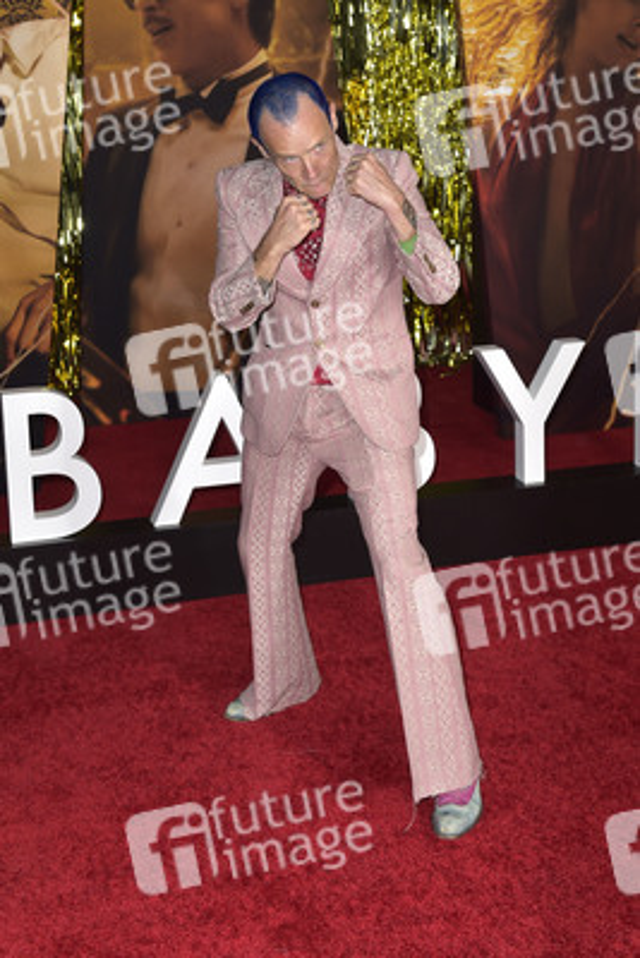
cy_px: 479
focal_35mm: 48
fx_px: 1279
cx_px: 320
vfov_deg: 41.1
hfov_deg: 28.1
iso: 800
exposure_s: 1/250
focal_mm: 48
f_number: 6.3
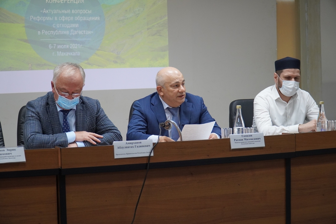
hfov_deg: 28.1
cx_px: 168
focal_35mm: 72
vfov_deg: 18.9
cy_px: 112
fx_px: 672
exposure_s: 1/160
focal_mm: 48
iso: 1250
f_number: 4
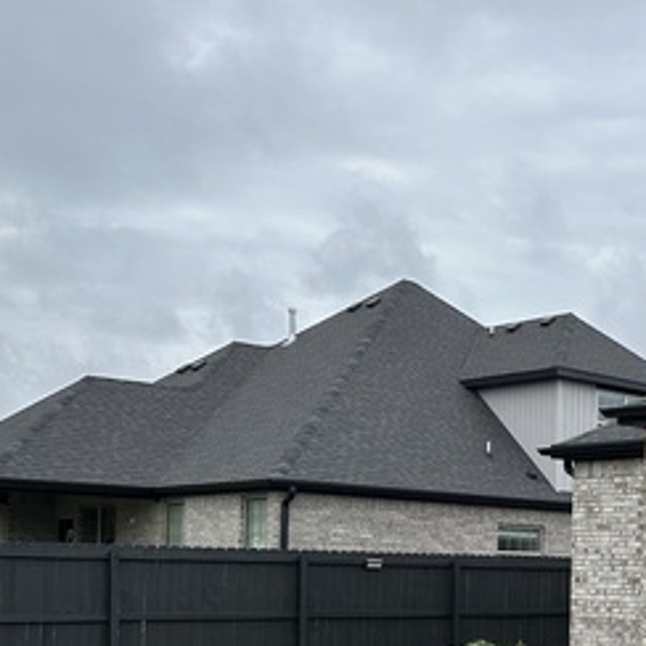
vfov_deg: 28.8
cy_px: 535
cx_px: 772
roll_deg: -2.4
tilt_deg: +3.4
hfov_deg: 26.4
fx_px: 1225
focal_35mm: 58
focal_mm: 6.86
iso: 80
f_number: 1.78
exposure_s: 1/2882
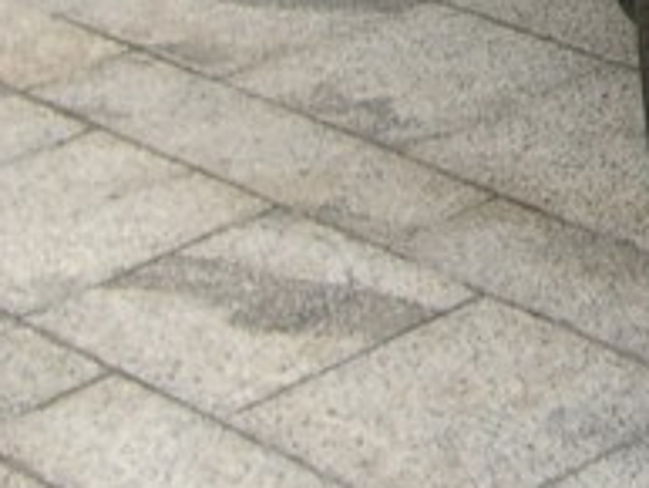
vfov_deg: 8.8
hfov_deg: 11.0
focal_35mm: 165
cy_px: -266
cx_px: 1268
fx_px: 3095
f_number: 2.8
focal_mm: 6.8
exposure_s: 1/200
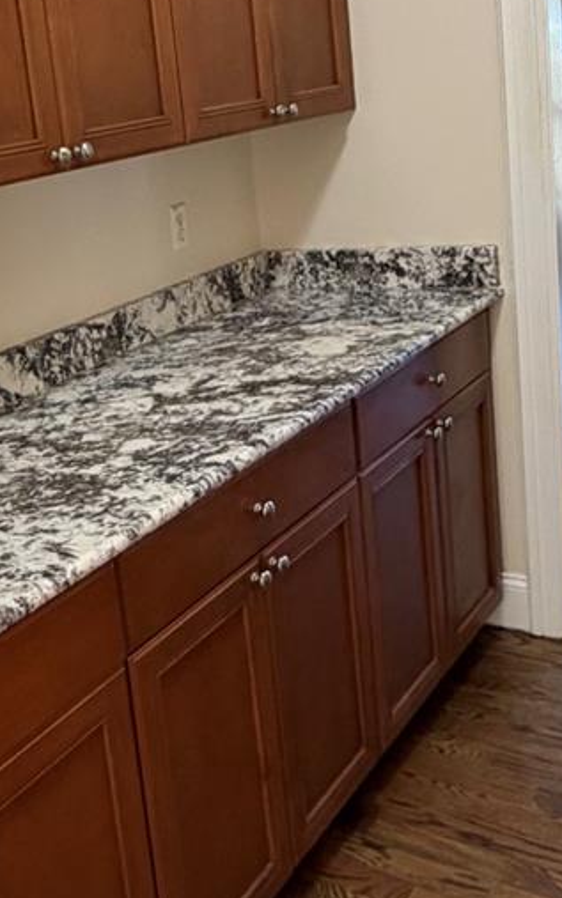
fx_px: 1102
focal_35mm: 45
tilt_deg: -11.4
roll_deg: +6.8
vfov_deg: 44.0
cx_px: 43
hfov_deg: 27.4
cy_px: 342
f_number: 2.2
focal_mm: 2.22
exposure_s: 1/60
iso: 250
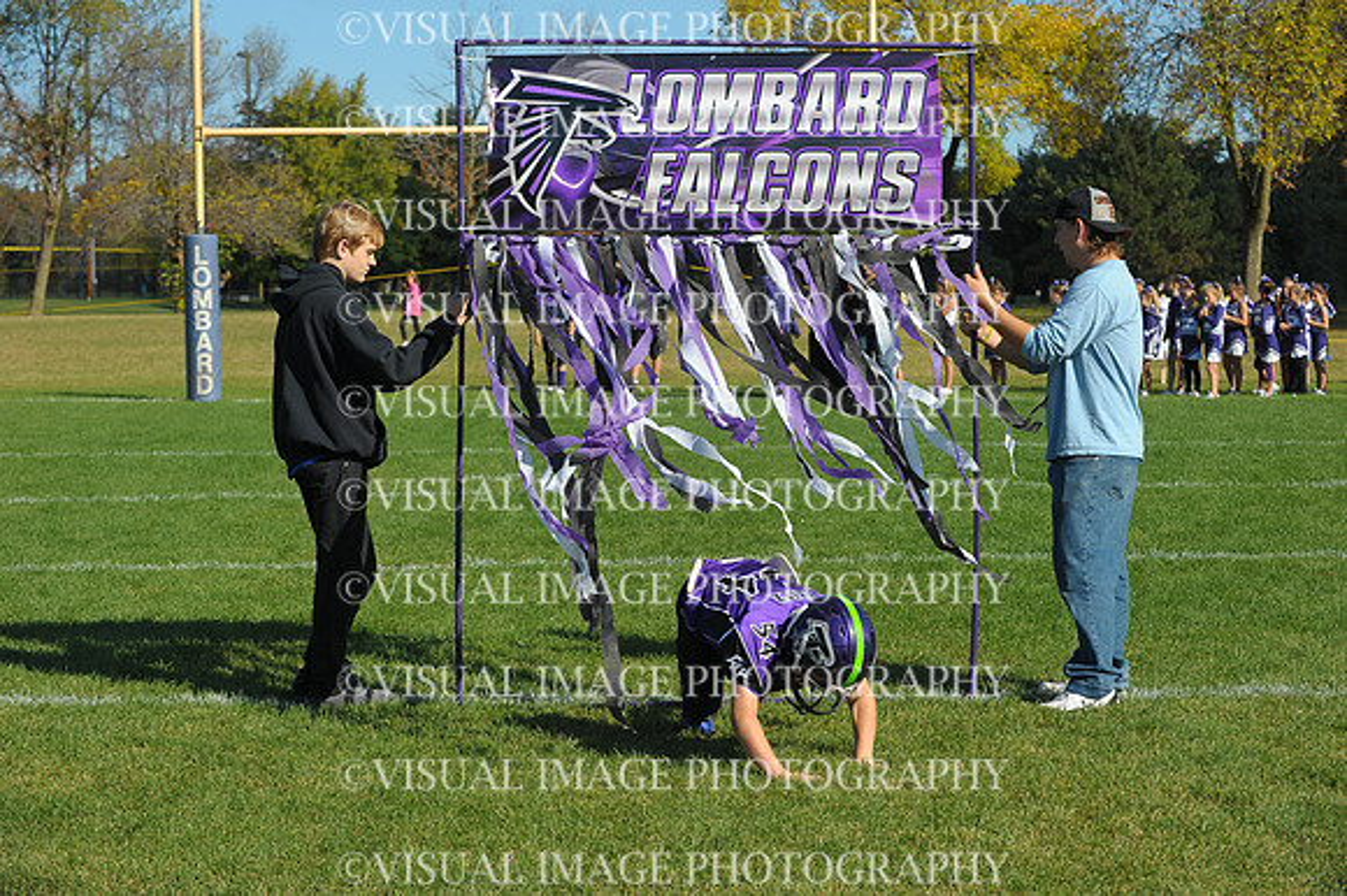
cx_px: 674
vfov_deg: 16.6
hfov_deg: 24.8
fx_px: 3066
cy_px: 448
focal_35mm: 82
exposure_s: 1/1000
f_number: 6.3
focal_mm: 82
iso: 250
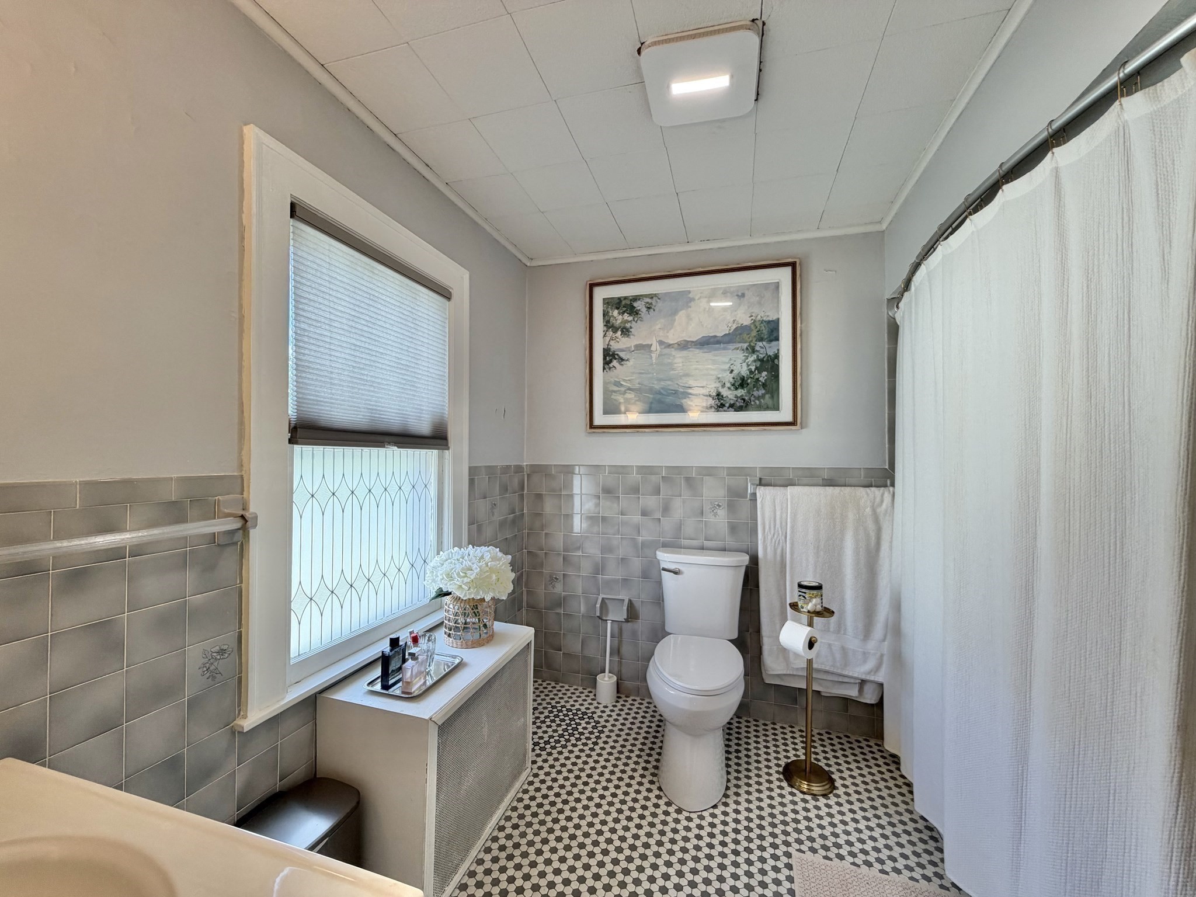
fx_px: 484
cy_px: 448
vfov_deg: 85.7
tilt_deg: +0.8
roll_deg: -0.4
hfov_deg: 102.1
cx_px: 598
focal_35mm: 14
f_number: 2.2
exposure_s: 1/120
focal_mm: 2.22
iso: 80
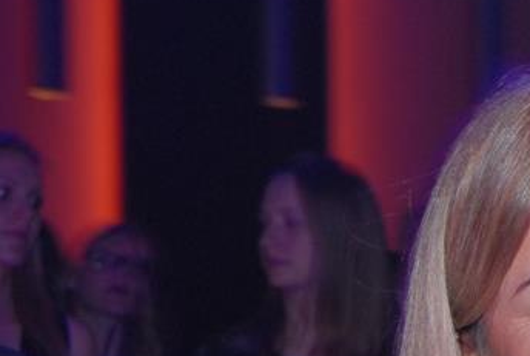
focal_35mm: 175
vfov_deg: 7.8
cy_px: 472
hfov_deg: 11.4
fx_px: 2577
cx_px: 696
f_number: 5.6
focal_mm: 35
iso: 400
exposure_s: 1/6
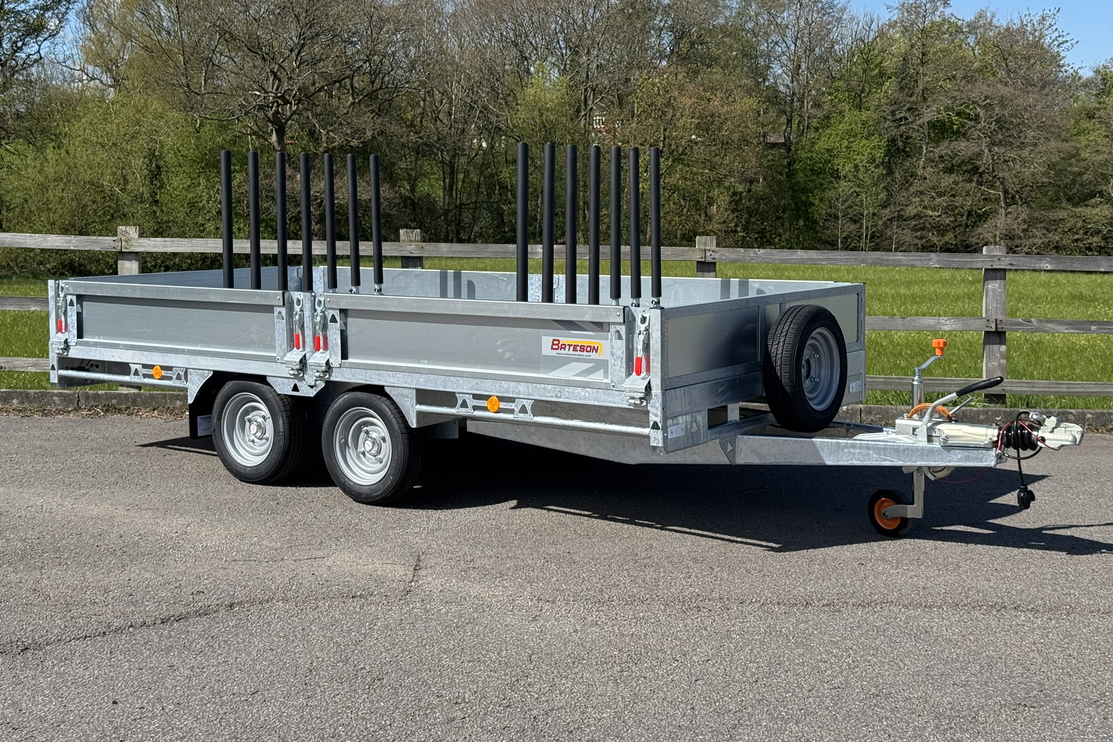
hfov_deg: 39.6
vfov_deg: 27.0
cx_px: 556
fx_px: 1546
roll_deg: +0.8
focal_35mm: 50
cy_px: 336
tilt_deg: -6.5
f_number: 1.78
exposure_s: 1/4310
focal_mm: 6.76
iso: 64
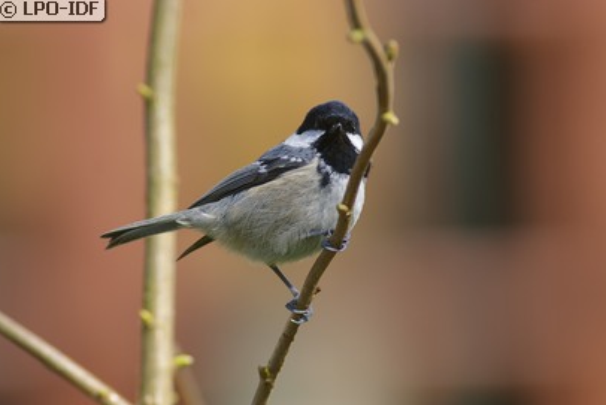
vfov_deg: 3.0
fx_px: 7645
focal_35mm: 454
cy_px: 202
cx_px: 304
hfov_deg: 4.5
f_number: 4
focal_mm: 300
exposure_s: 1/500
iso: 200
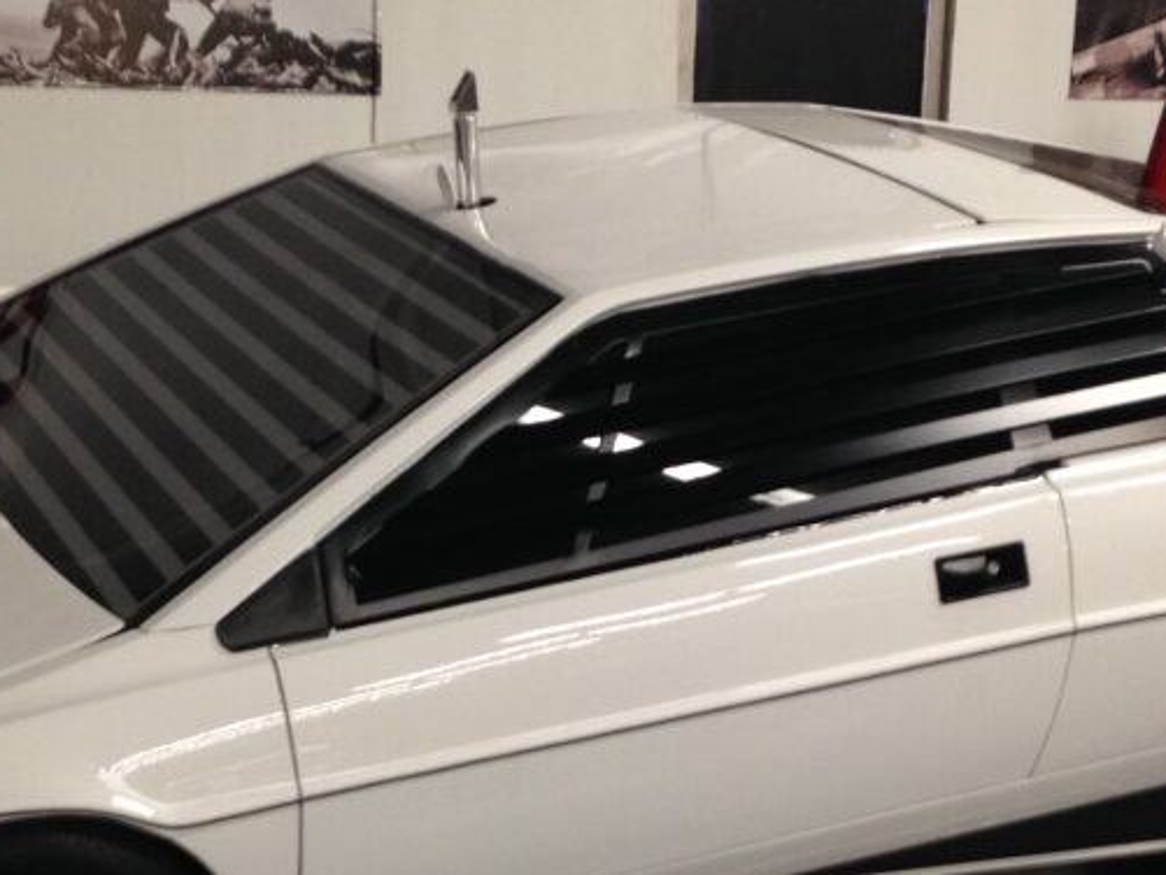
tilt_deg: -13.7
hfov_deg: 25.3
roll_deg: -1.5
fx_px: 2594
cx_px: 514
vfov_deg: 19.1
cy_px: 603
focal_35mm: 77
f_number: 2.4
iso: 100
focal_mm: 4.12
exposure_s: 1/20
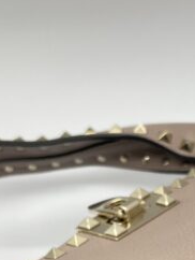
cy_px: 302
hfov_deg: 13.2
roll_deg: +3.7
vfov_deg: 17.2
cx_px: 219
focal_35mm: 110
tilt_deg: -39.6
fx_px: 825
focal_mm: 5.7
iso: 40
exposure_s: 1/167
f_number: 1.5
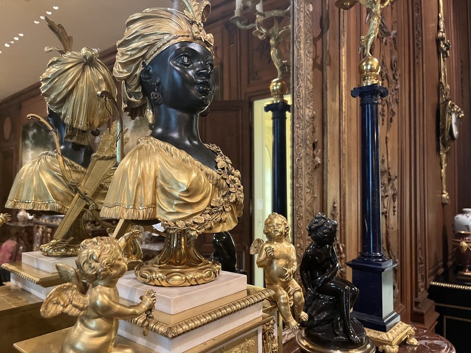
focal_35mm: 26
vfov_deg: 53.1
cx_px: 236
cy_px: 176
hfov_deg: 67.3
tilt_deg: +1.1
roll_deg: -0.2
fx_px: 354
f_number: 1.6
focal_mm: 5.1
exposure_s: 1/40
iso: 400
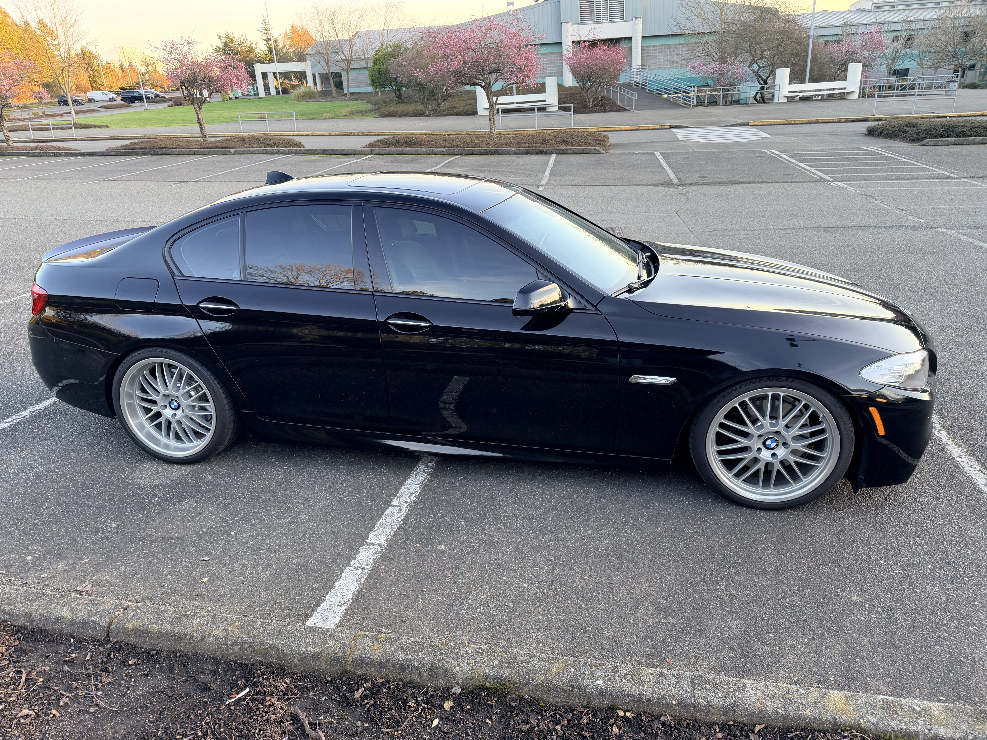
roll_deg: +3.8
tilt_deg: -22.4
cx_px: 494
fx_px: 684
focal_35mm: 24
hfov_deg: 71.6
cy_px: 370
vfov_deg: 56.8
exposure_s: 1/121
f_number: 1.78
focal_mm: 6.76
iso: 125
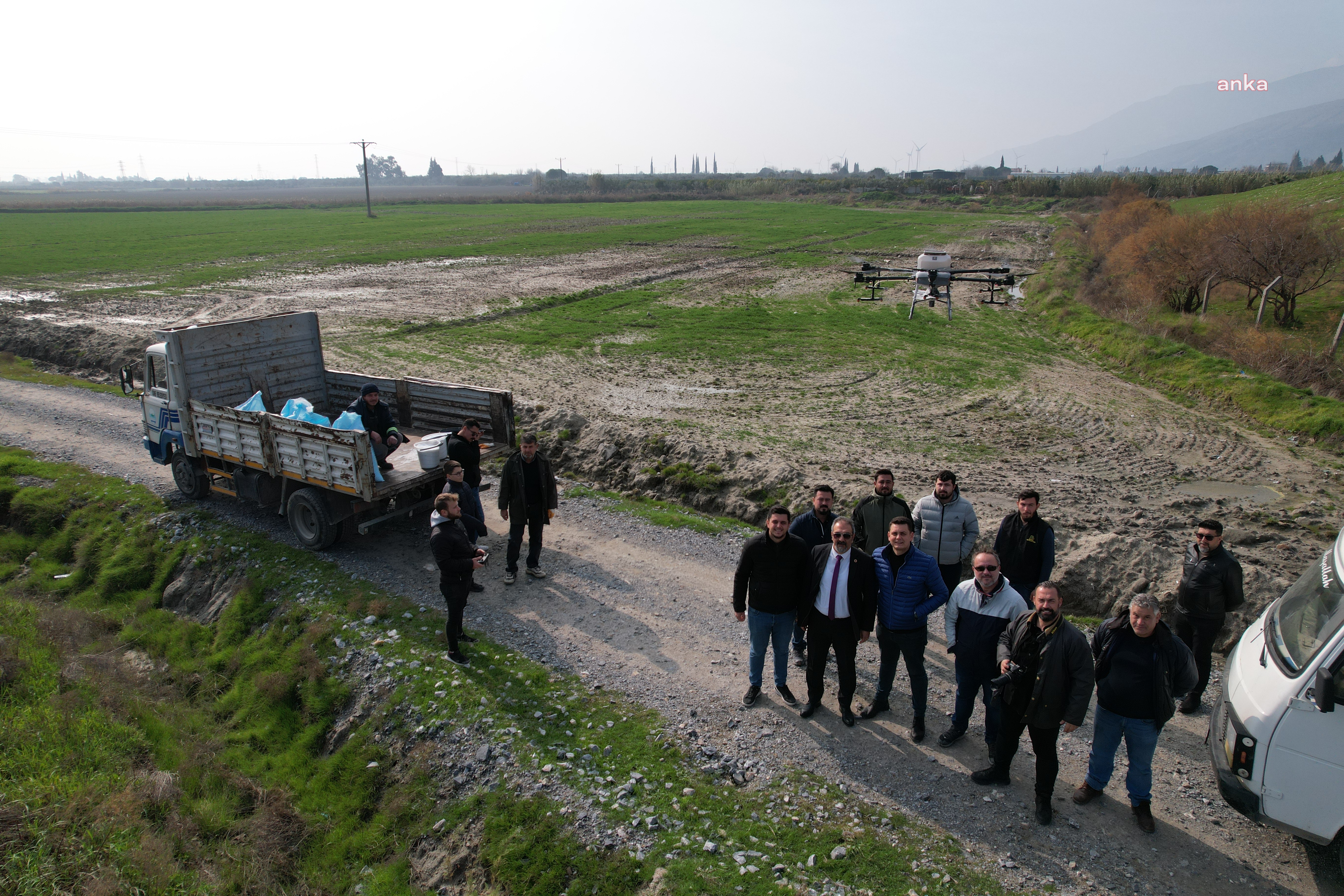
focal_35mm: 22
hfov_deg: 78.6
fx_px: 821
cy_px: 448
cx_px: 672
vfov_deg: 57.2
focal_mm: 8.38
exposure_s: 1/320
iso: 100
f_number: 2.8
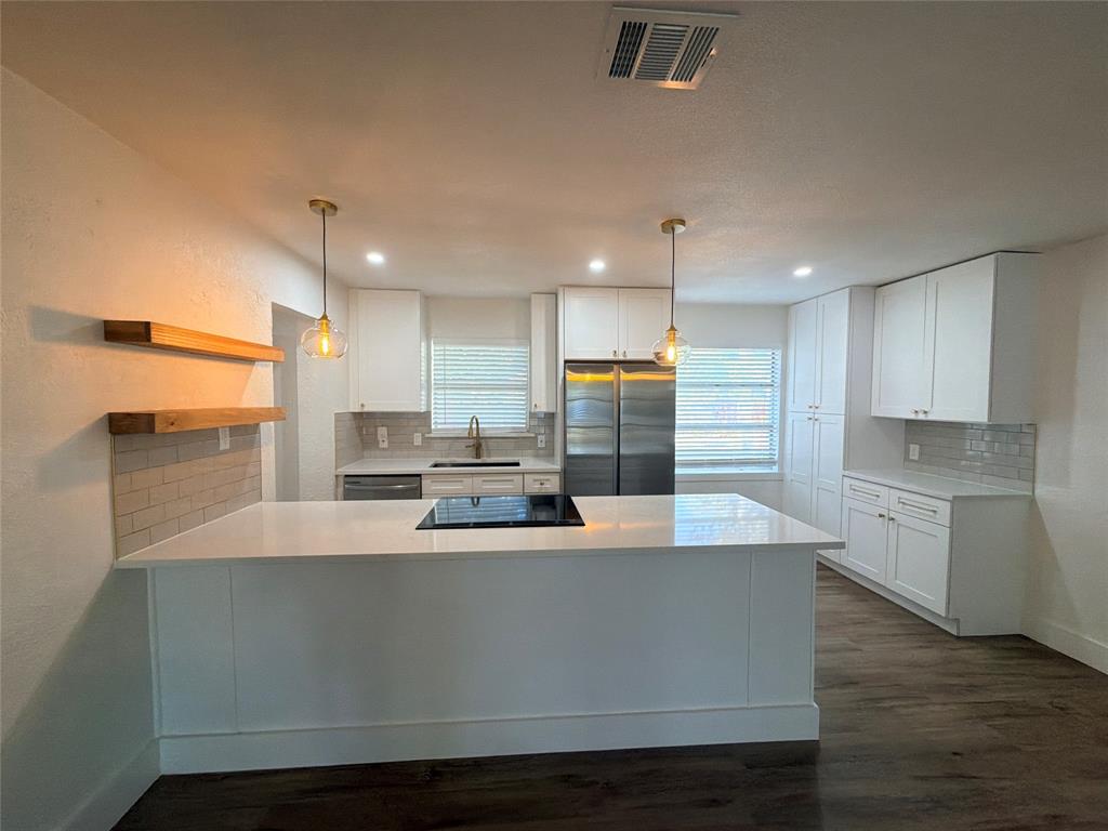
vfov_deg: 85.7
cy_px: 416
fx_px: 448
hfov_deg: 102.1
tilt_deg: -2.4
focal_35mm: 14
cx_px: 554
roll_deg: +0.5
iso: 250
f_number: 2.2
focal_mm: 2.22
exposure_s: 1/120
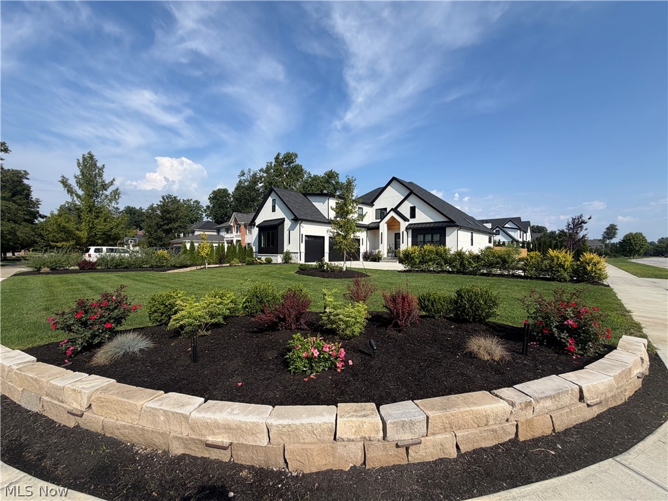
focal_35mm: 14
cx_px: 334
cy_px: 250
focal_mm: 2.22
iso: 20
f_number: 2.2
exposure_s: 1/779
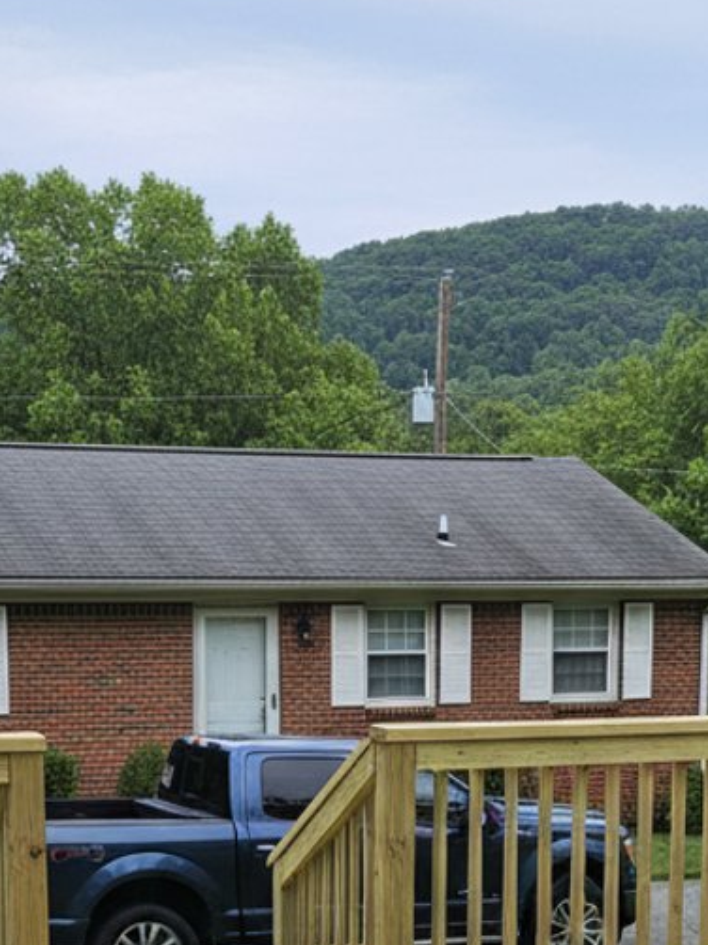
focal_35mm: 55
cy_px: 860
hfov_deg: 26.5
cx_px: 422
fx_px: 1501
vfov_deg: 33.1
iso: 1203
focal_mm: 6.4
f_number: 1.8
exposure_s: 1/195
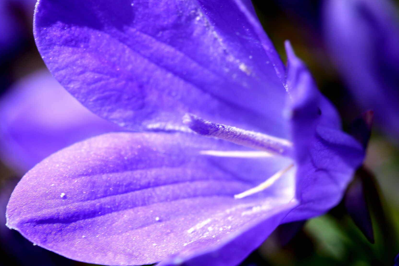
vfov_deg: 6.0
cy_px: 106
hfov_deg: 9.0
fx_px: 2524
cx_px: 150
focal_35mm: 228
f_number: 14
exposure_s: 1/100
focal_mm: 105
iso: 100
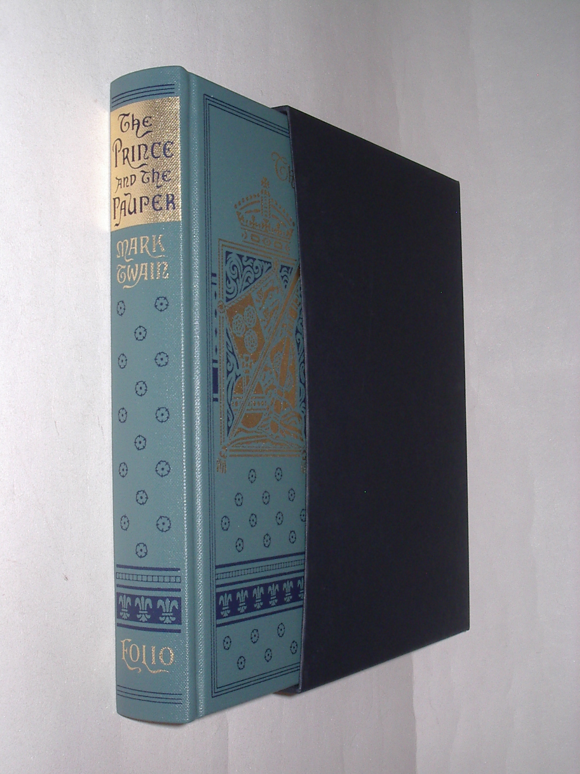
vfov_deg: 36.8
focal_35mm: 52
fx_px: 1162
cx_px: 290
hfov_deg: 28.0
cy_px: 387
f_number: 5.5
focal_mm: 7.8
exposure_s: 1/60
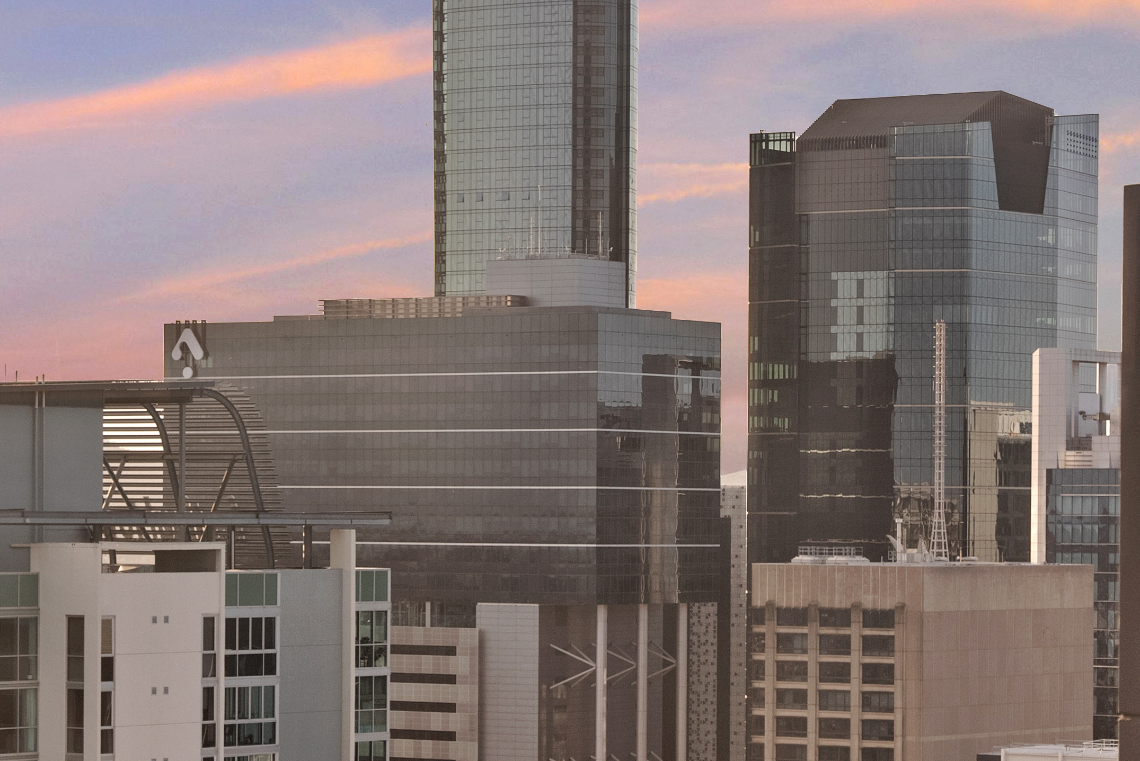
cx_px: 627
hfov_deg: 14.9
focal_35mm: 138
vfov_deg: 9.9
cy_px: 211
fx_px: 4372
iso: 250
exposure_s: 1/200
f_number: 2.8
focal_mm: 70
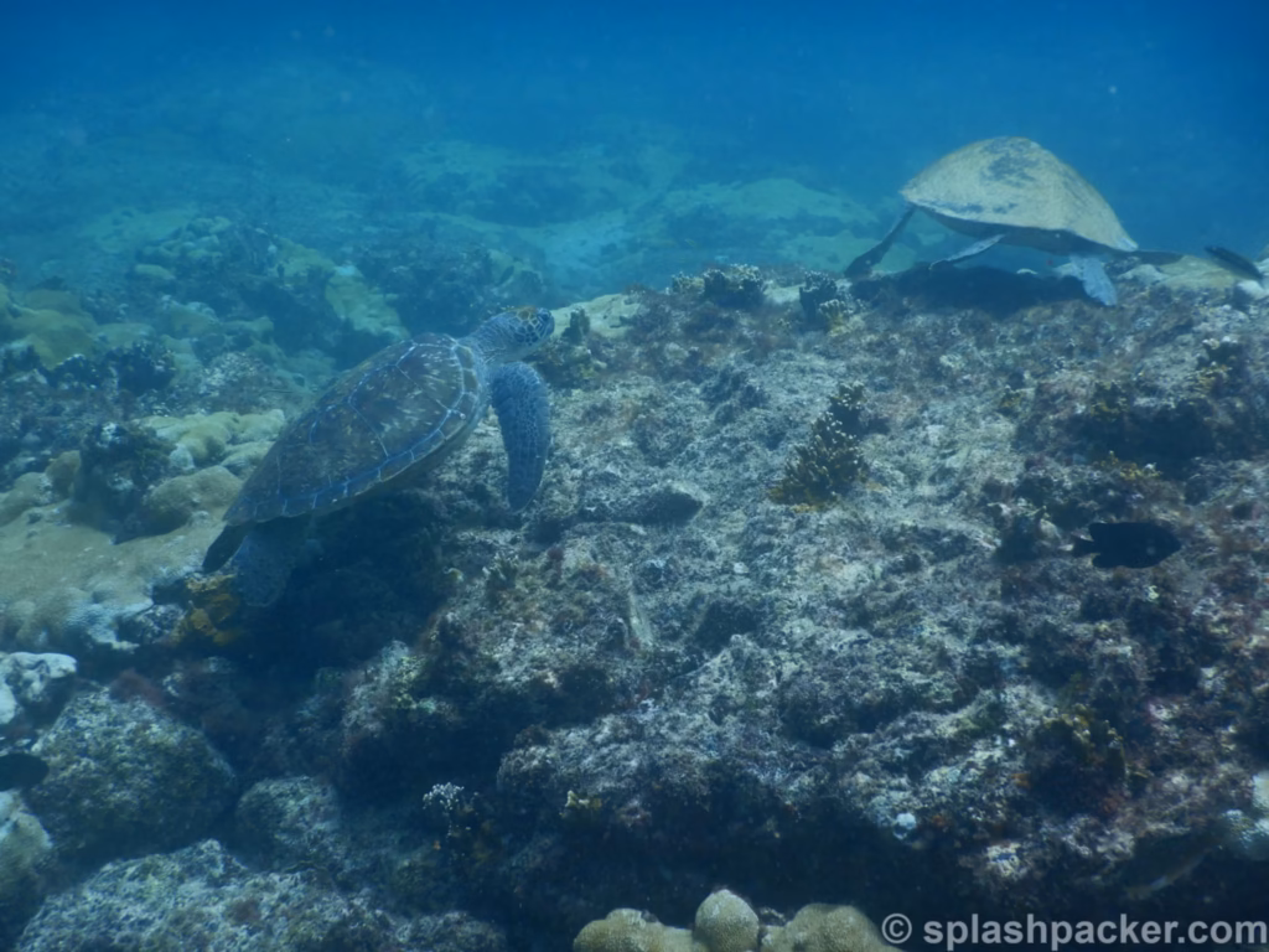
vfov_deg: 32.9
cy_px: 476
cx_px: 634
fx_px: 1613
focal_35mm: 44
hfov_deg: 42.9
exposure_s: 1/250
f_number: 4.3
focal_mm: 7.8
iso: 125
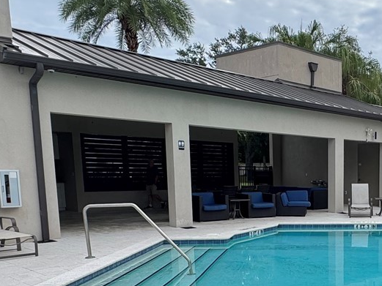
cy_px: 236
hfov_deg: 38.7
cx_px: 385
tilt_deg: -8.3
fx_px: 475
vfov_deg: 32.5
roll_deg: -0.8
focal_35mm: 43
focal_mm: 2.22
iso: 40
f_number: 2.2
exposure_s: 1/240
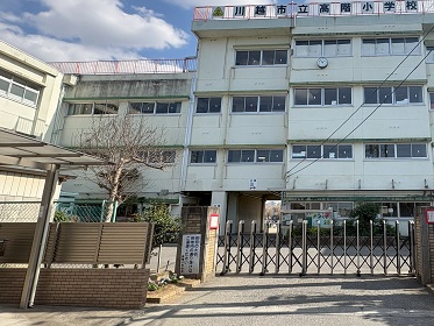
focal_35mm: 24
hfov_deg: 66.3
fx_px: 301
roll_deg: +0.6
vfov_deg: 56.8
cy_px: 154
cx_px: 335
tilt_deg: +12.2
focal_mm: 2.22
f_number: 2.2
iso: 40
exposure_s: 1/1160
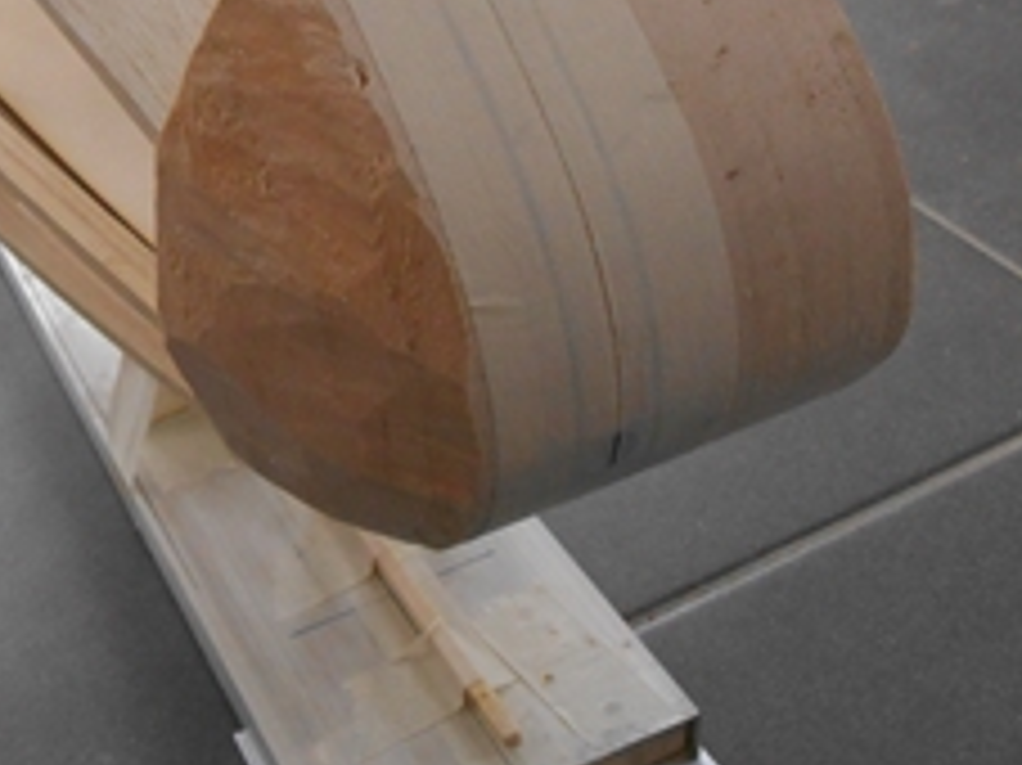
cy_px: 112
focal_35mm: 59
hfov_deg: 32.2
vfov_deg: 24.3
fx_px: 1741
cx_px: 286
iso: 400
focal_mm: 4.7
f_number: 3.4
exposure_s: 1/20
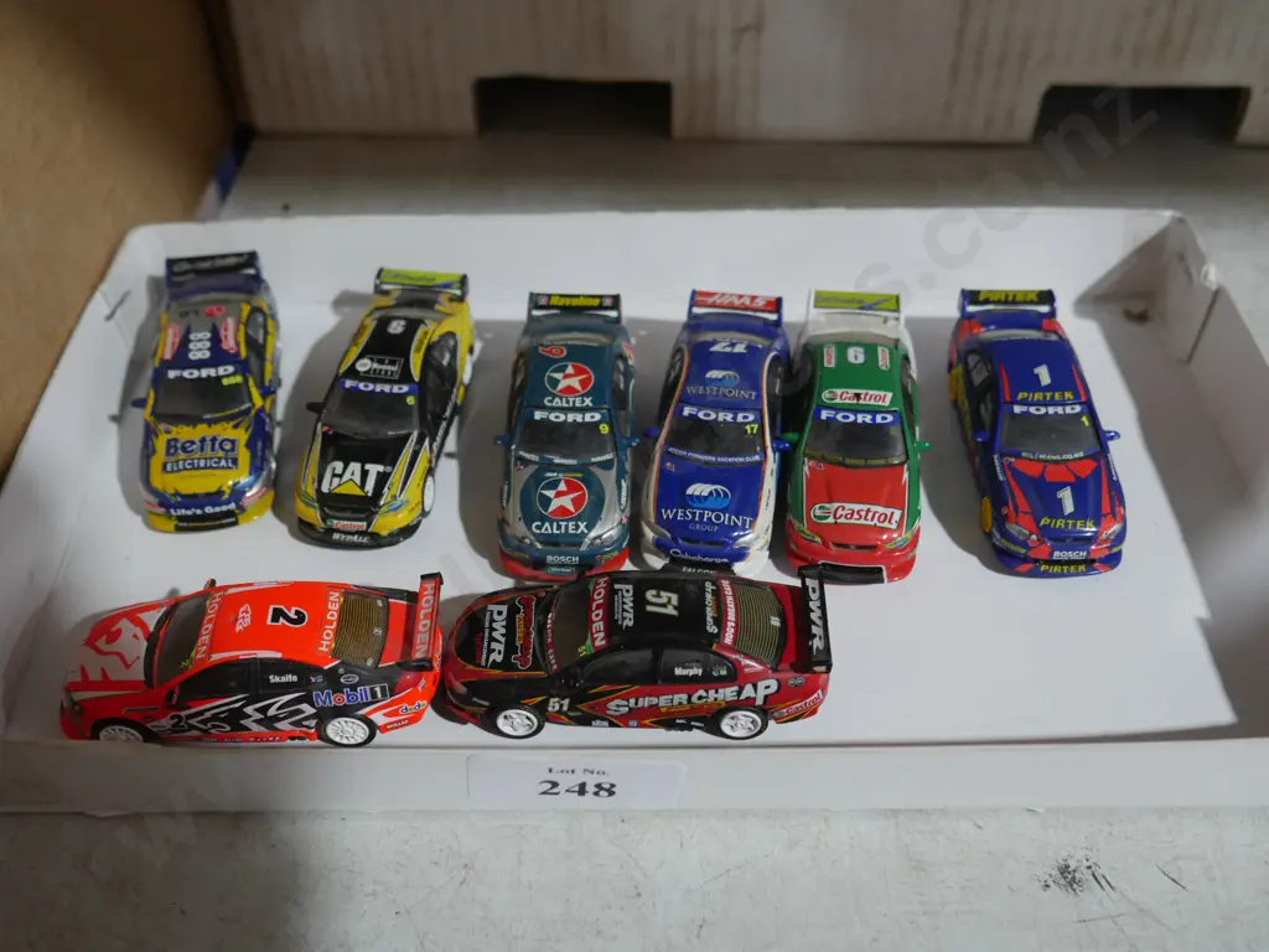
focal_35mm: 36
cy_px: 476
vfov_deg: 39.7
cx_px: 634
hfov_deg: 51.4
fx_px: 1320
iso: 1000
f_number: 4
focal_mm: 18
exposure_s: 1/60
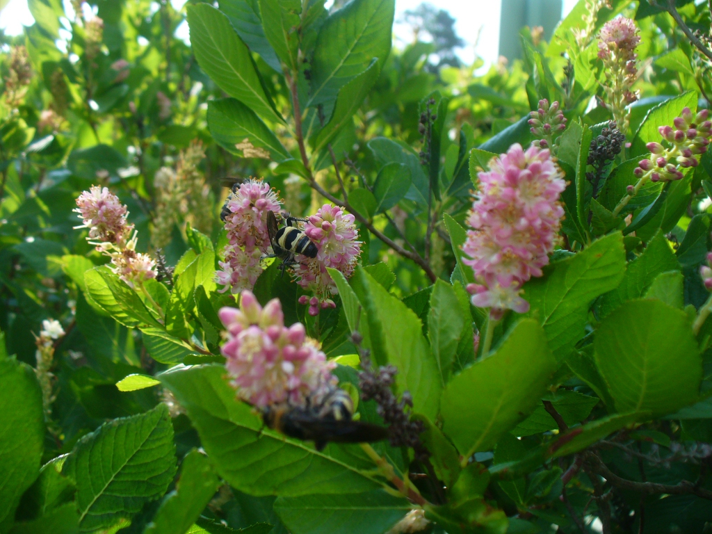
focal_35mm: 37
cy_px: 267
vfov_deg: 38.7
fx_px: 761
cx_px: 356
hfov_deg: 50.1
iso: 80
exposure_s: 1/400
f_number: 2.8
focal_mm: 6.1
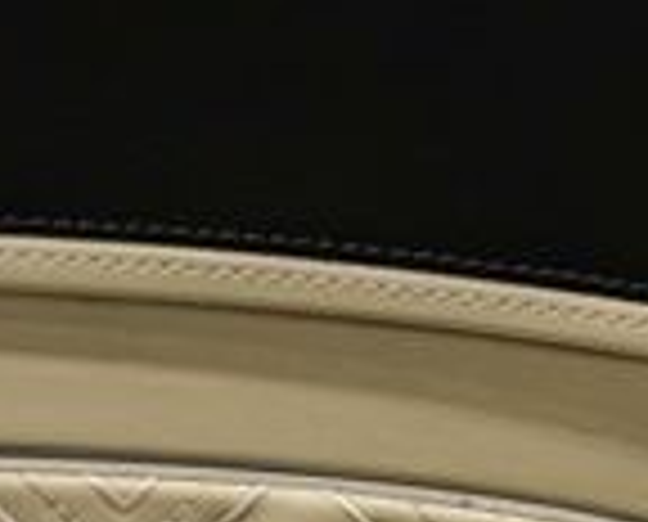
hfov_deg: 4.8
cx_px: 378
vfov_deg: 3.8
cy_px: 1348
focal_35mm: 406
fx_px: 7808
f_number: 4
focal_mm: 61
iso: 1600
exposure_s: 1/125
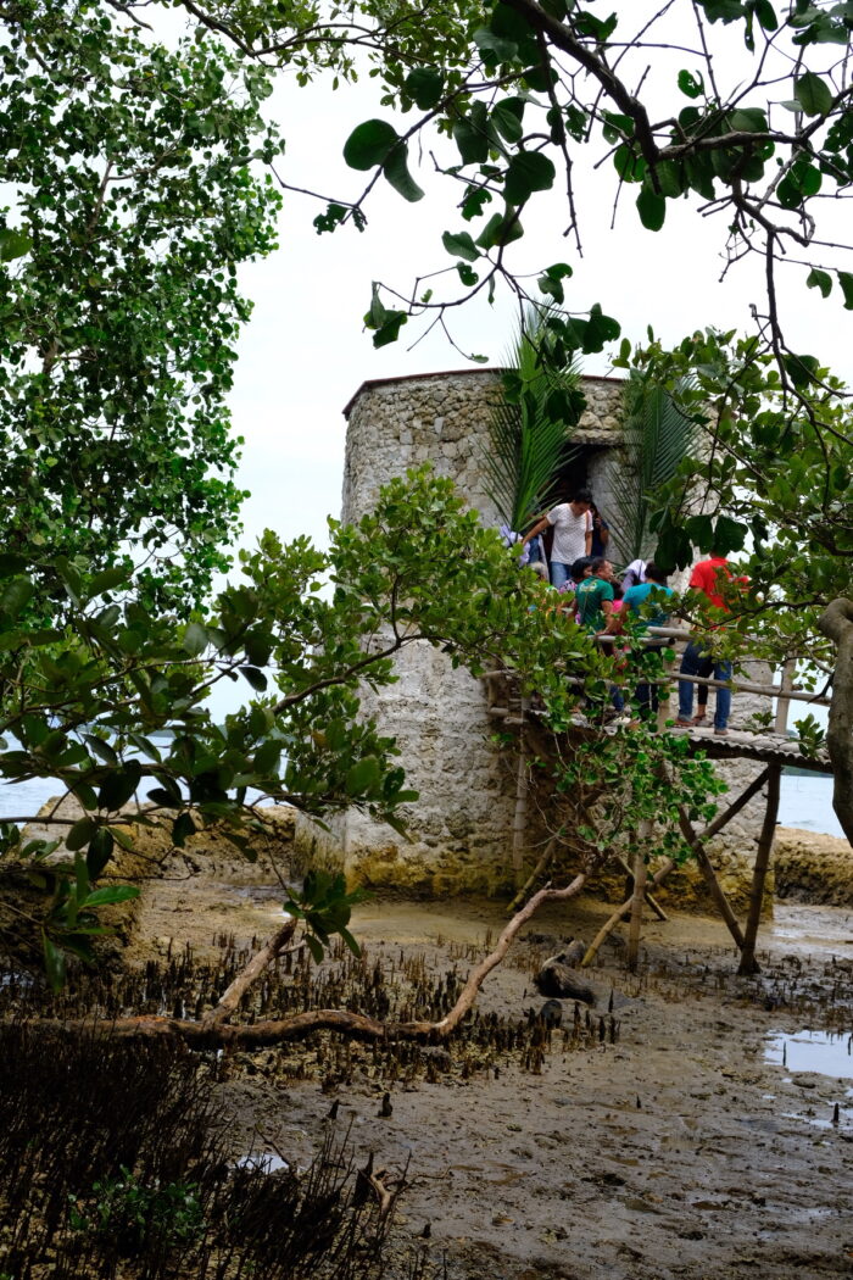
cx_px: 426
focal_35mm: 47
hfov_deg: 28.6
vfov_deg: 41.9
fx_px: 1670
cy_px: 640
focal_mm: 31.5
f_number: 6.4
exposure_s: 1/350
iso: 200
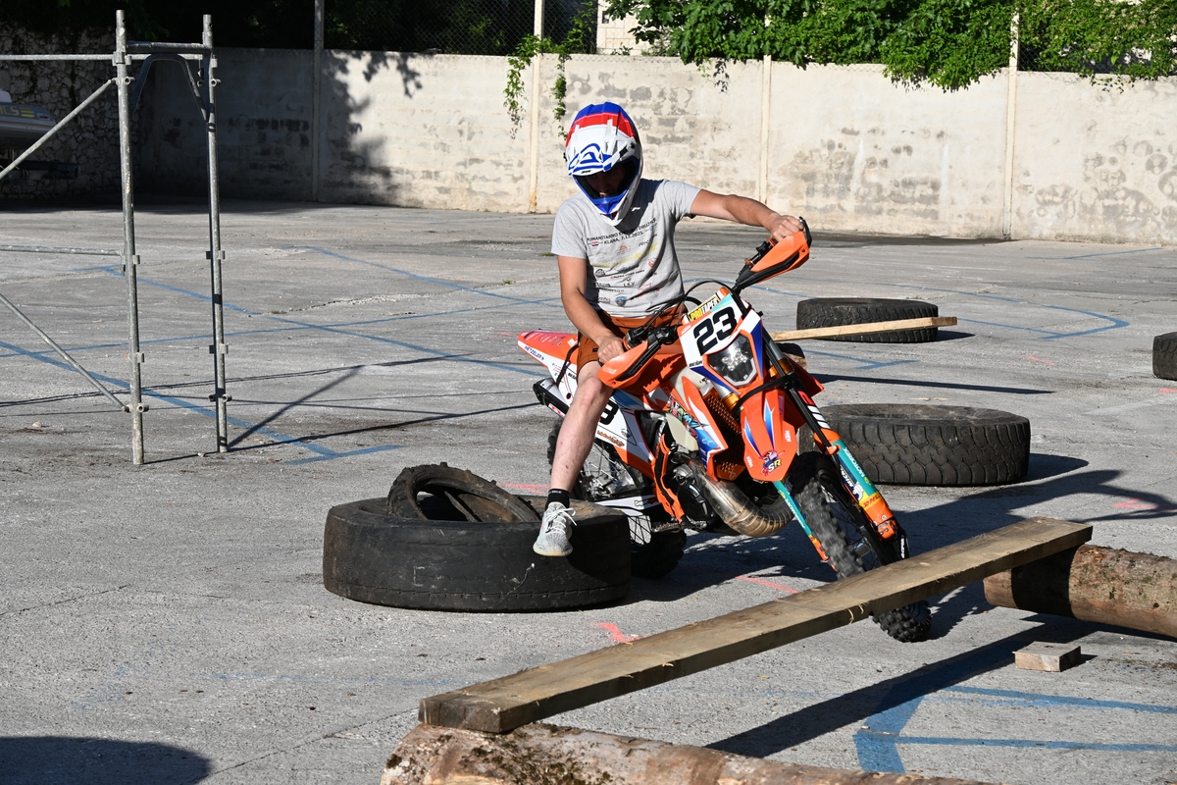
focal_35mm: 99
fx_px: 3236
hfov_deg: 20.6
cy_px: 392
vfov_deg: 13.8
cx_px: 588
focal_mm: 66
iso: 100
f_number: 7.1
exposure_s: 1/400
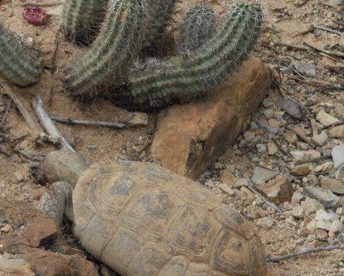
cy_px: 177
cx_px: 40
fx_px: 2036
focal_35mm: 200
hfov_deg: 9.6
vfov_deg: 7.7
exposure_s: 1/640
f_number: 11
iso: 1600
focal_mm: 75
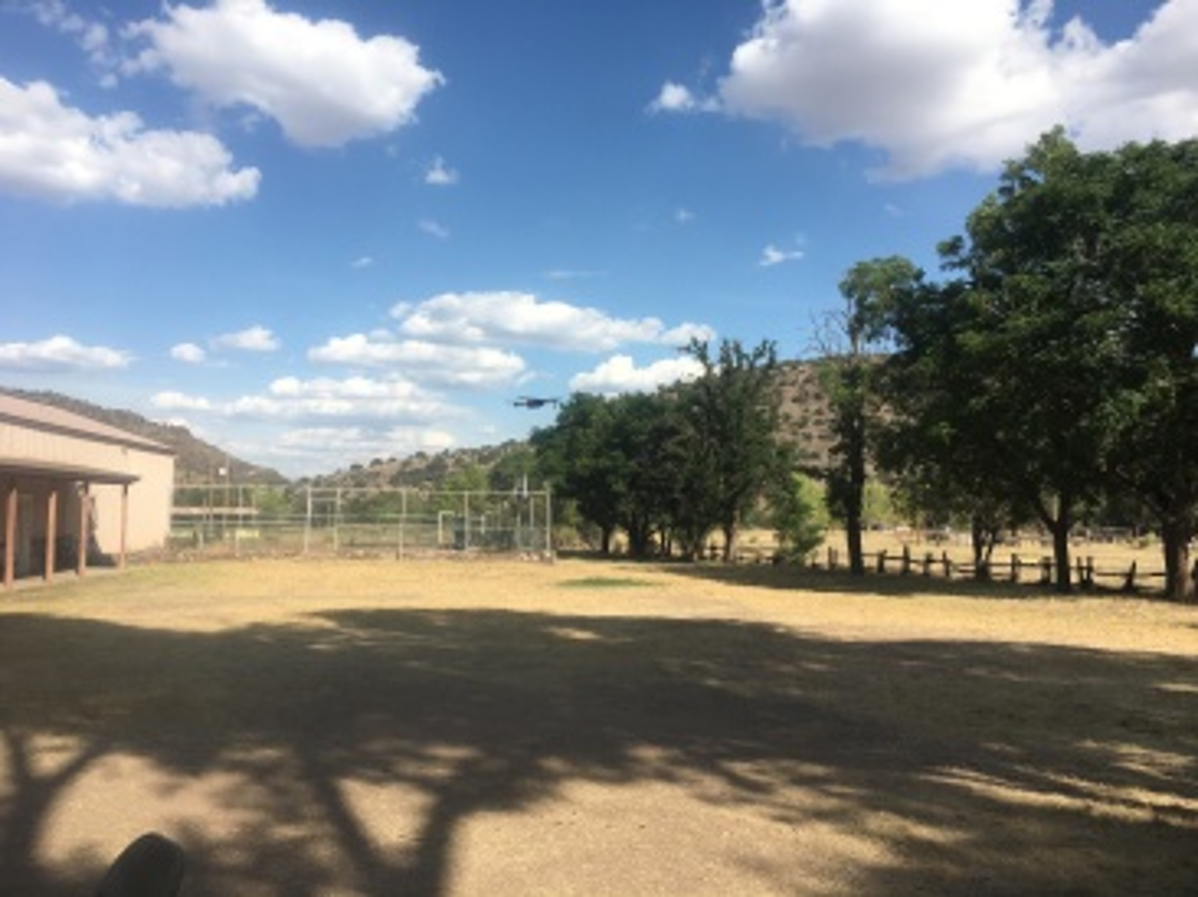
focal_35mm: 29
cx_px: 599
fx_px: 1003
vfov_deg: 48.2
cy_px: 448
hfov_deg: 61.7
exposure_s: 1/1748
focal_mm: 4.15
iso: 25
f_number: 2.2
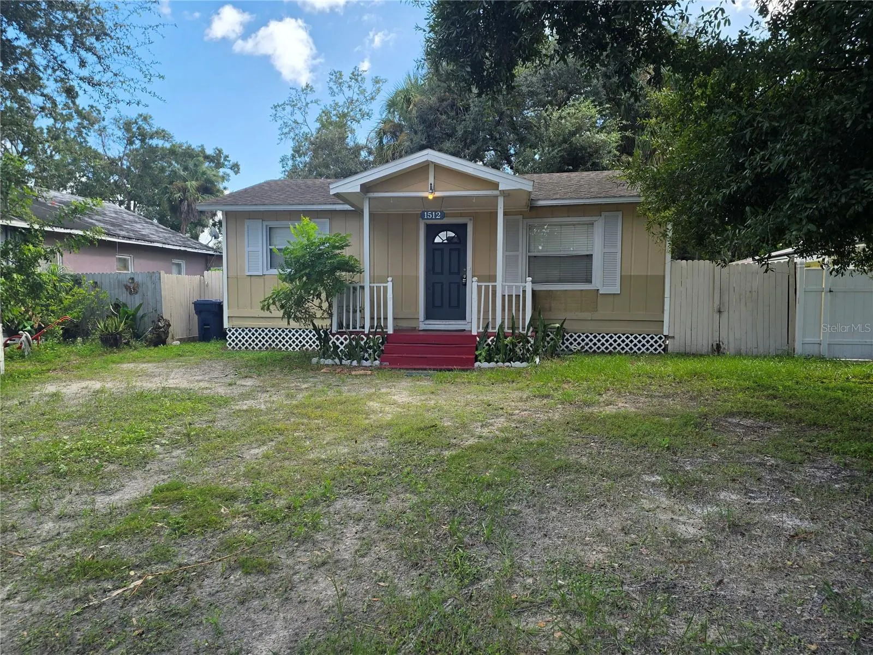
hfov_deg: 73.9
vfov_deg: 58.9
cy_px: 328
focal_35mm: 23
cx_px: 436
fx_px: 580
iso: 80
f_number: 1.7
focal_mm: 6.25
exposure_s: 1/2192
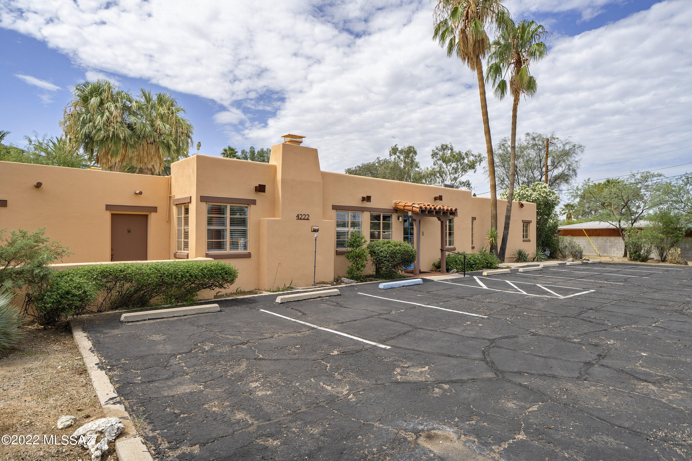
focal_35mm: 20
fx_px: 384
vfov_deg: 61.9
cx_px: 346
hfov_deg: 84.0
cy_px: 230
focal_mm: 20
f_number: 9
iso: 100
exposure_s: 1/160
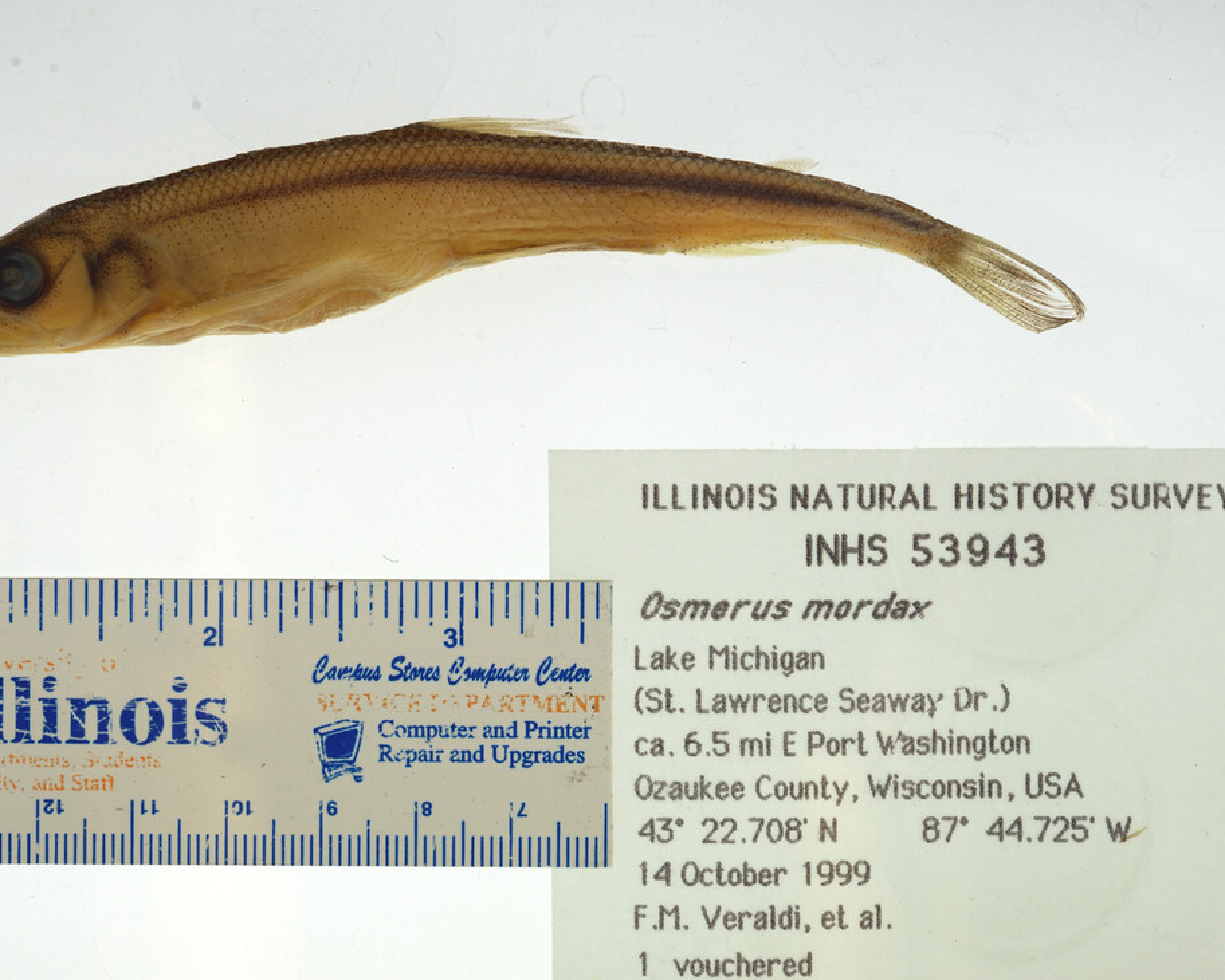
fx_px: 2684
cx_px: 490
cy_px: 489
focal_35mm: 74
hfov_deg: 25.7
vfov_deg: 20.7
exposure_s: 1/200
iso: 100
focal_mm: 60
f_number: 10
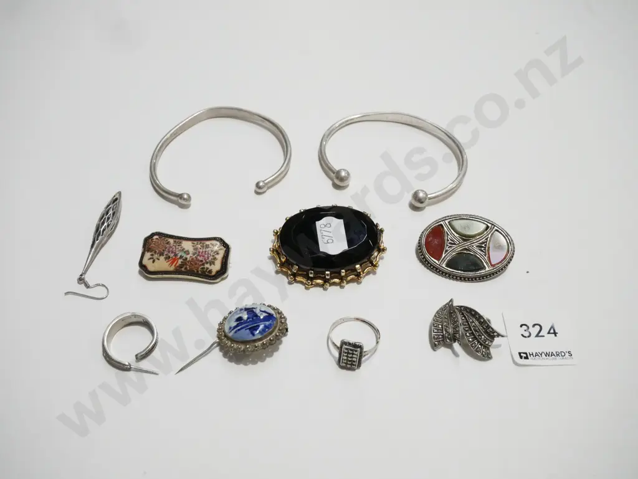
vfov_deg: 39.7
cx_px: 319
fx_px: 664
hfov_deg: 51.3
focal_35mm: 36
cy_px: 240
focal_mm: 18
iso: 3200
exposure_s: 1/640
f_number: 5.6
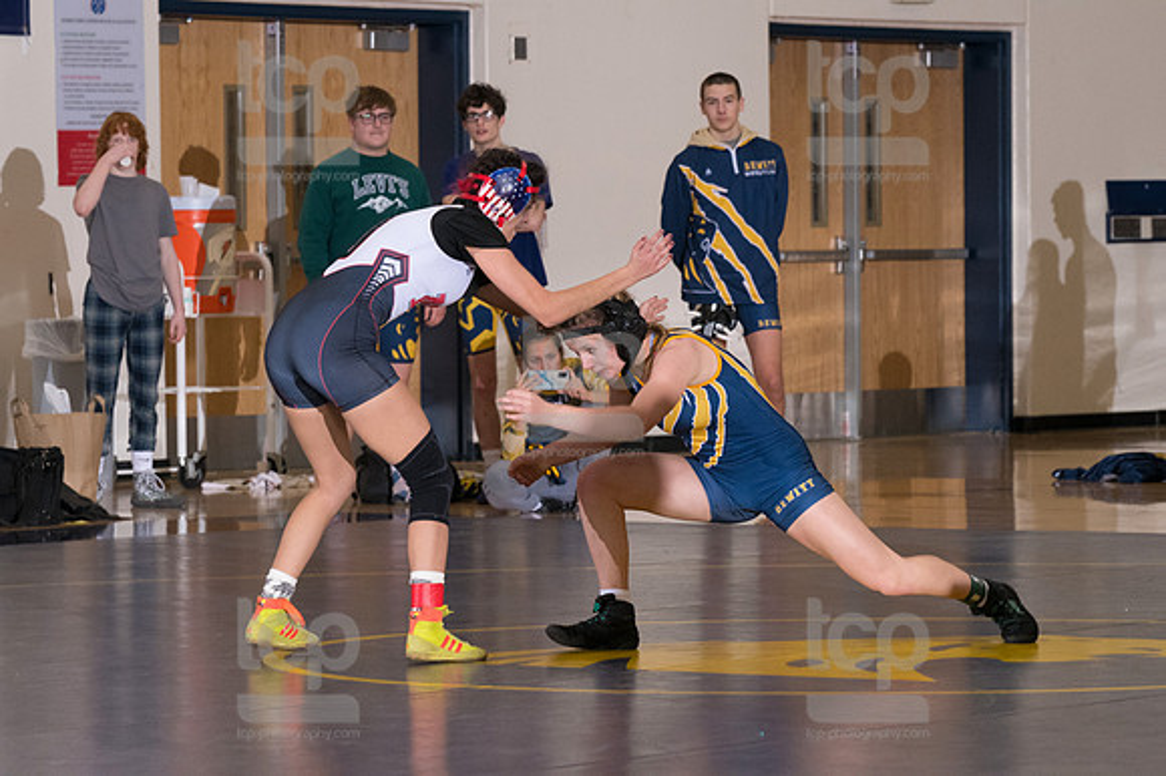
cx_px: 583
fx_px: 6312
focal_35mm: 195
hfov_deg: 10.6
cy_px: 388
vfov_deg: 7.0
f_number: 5.6
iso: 2000
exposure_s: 1/250
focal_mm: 130
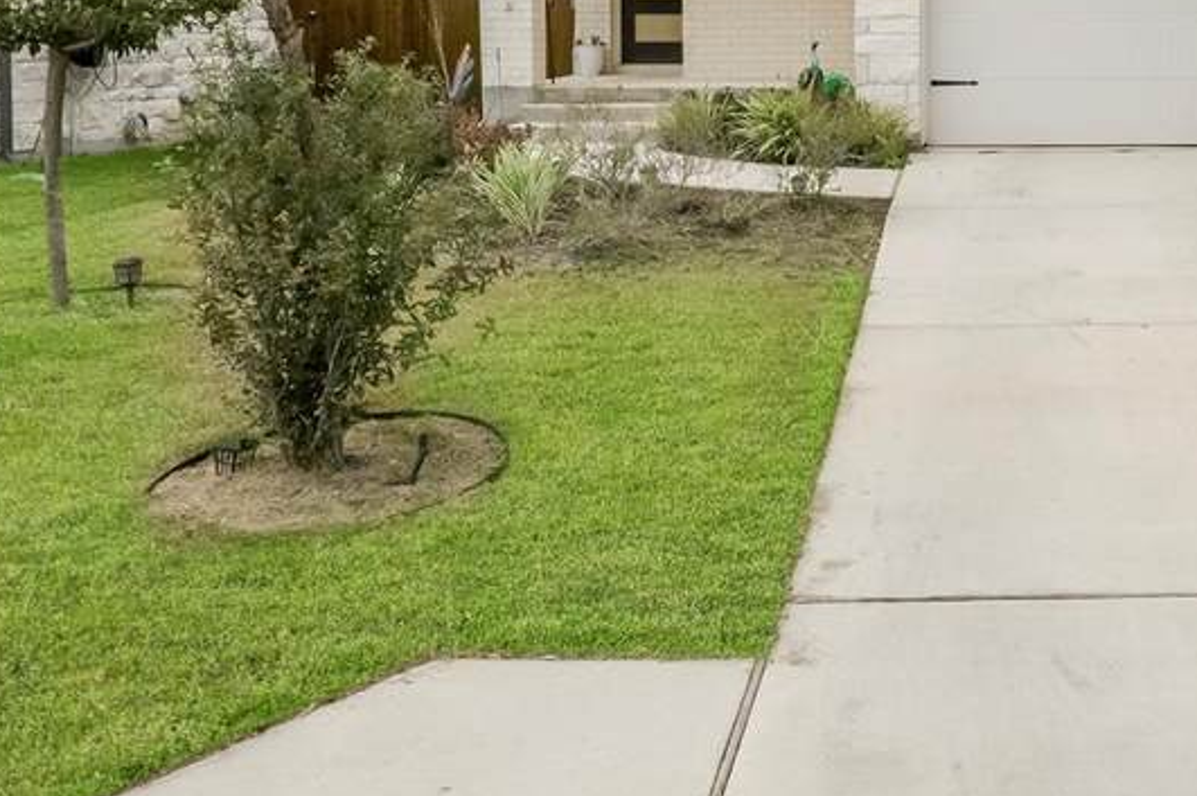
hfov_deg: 44.3
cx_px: 1014
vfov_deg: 31.3
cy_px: 106
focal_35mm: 41
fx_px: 1362
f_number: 9
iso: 200
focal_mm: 17
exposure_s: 1/400
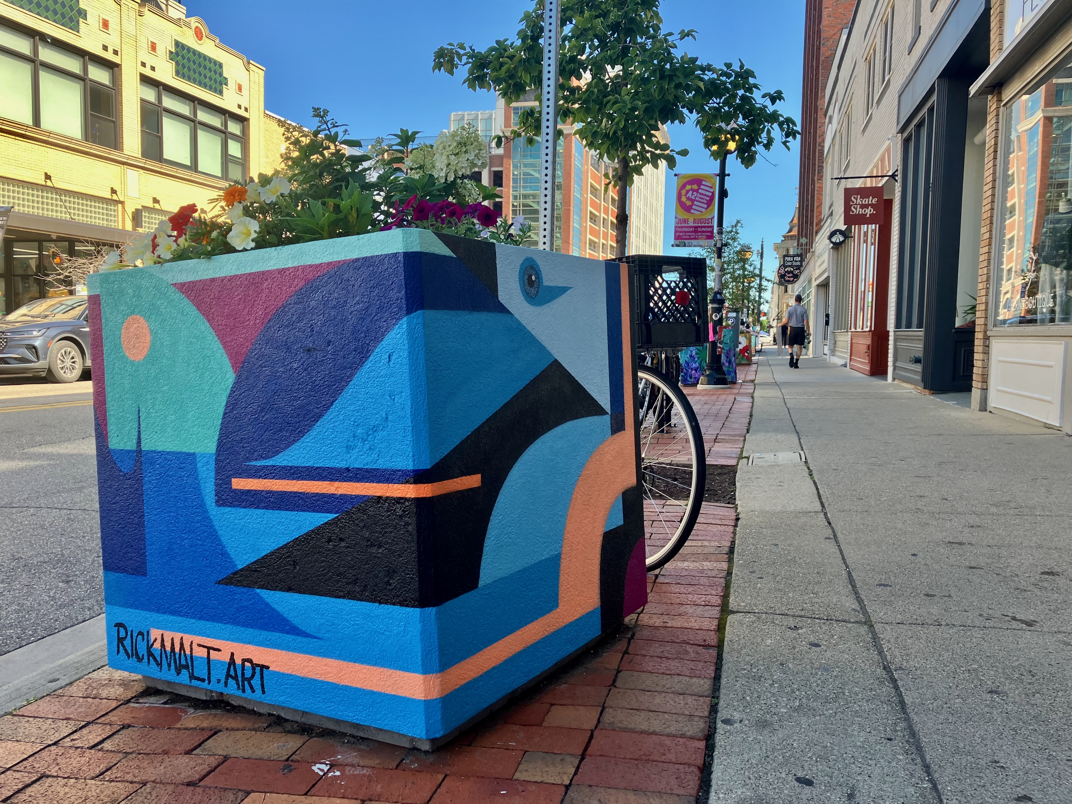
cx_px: 536
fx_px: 867
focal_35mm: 28
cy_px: 402
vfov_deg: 49.7
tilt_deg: -3.4
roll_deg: -0.8
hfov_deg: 63.4
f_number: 1.8
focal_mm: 3.99
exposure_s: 1/245
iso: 25
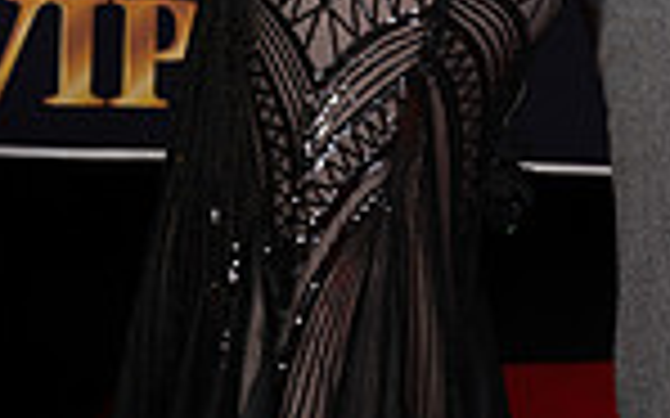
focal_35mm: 284
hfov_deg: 7.4
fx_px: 5184
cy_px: -589
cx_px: 598
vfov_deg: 4.5
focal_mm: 92
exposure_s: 1/100
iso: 320
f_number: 8
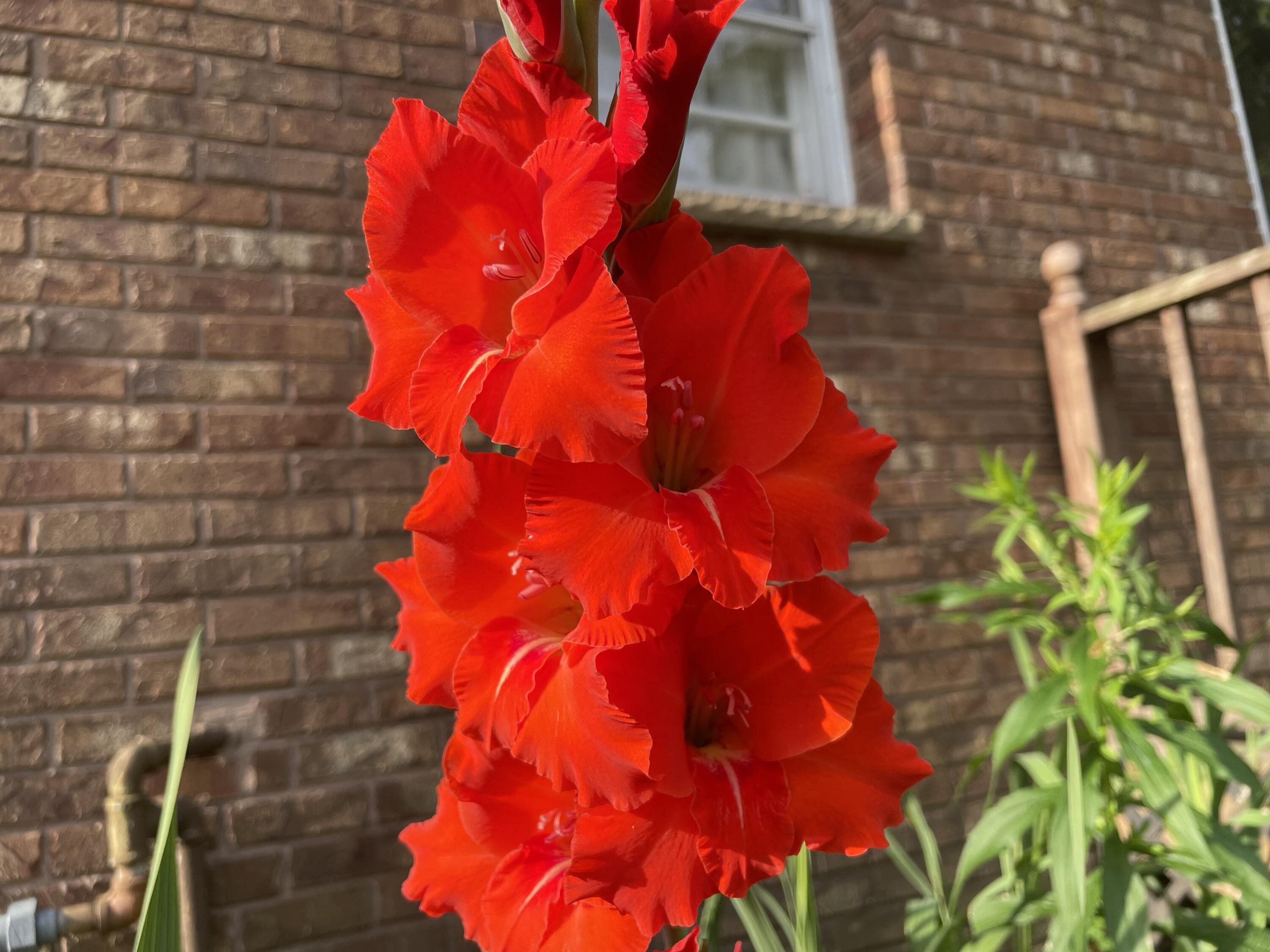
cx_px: 635
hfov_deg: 67.3
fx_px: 954
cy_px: 476
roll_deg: +5.5
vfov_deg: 53.1
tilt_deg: +9.4
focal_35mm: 26
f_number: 1.6
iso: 50
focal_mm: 4.2
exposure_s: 1/1195
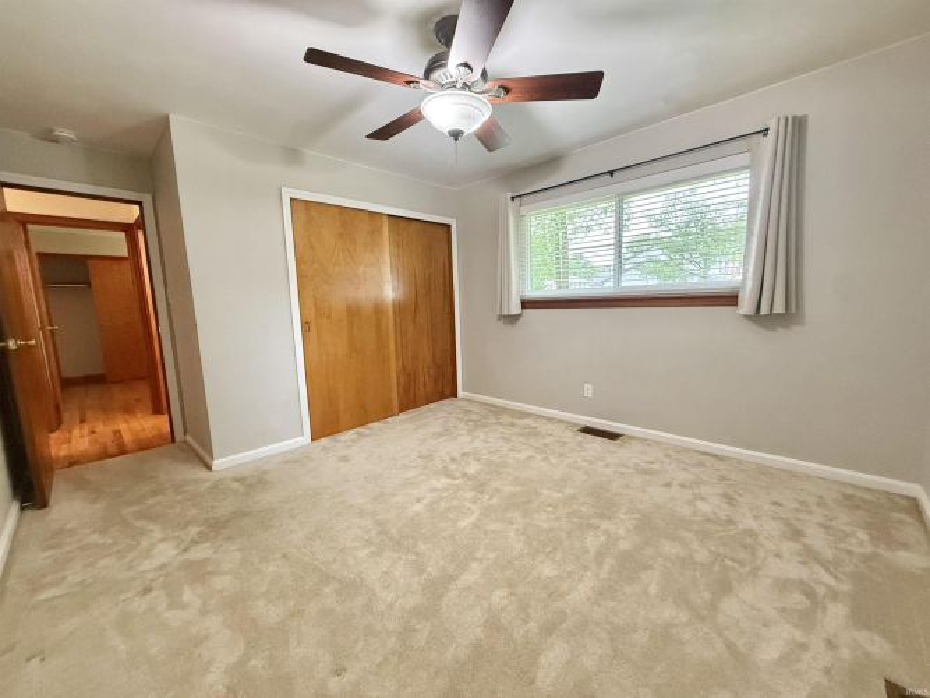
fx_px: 376
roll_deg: +1.7
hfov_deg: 102.1
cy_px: 349
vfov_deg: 85.7
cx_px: 465
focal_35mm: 14
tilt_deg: -6.5
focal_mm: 2.22
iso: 500
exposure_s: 1/120
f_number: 2.2
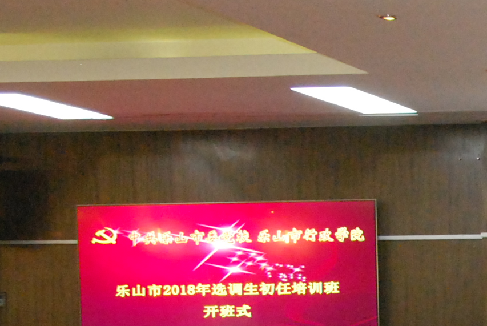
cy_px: 425
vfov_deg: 12.2
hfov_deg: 15.2
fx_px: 1476
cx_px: 964
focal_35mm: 109
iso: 1600
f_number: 4.5
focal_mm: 16
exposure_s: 1/40
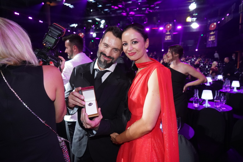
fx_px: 162
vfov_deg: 53.1
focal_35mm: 24
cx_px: 122
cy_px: 81
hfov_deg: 73.7
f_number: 4.5
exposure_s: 1/160
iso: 4000
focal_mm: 24
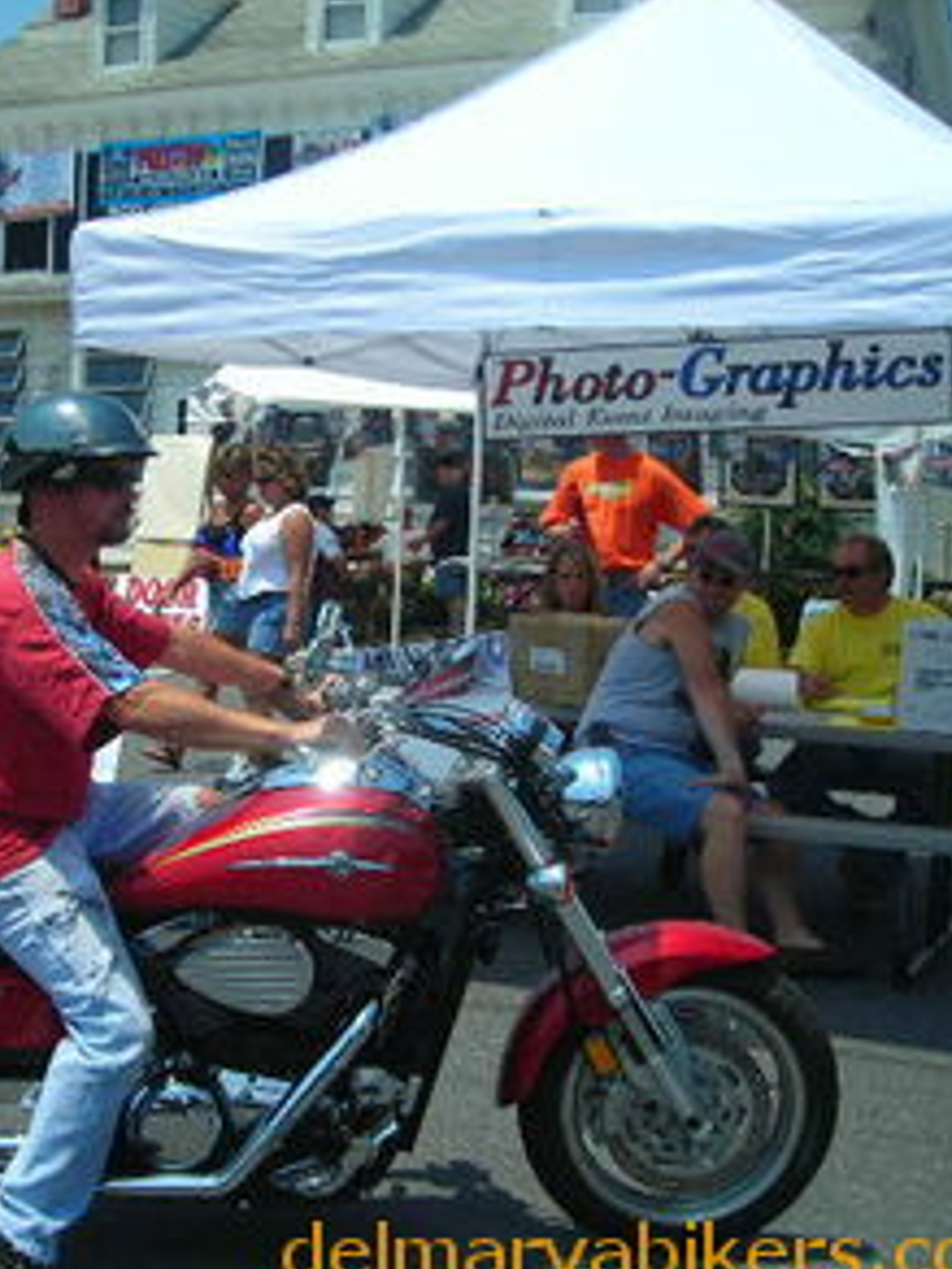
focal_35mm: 52
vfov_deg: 36.8
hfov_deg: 27.5
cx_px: 191
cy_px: 639
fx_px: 1907
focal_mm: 6.3
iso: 50
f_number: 6.4
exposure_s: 1/238
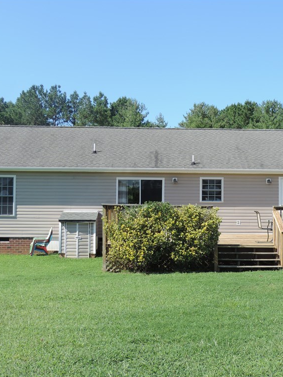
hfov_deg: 26.9
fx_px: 589
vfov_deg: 35.5
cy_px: 188
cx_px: 186
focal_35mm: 54
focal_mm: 7.1
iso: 80
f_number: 3.3
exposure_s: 1/500
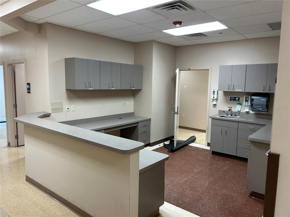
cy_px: 108
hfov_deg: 67.3
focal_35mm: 26
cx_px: 145
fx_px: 218
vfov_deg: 53.1
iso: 80
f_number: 1.5
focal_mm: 5.7
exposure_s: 1/60
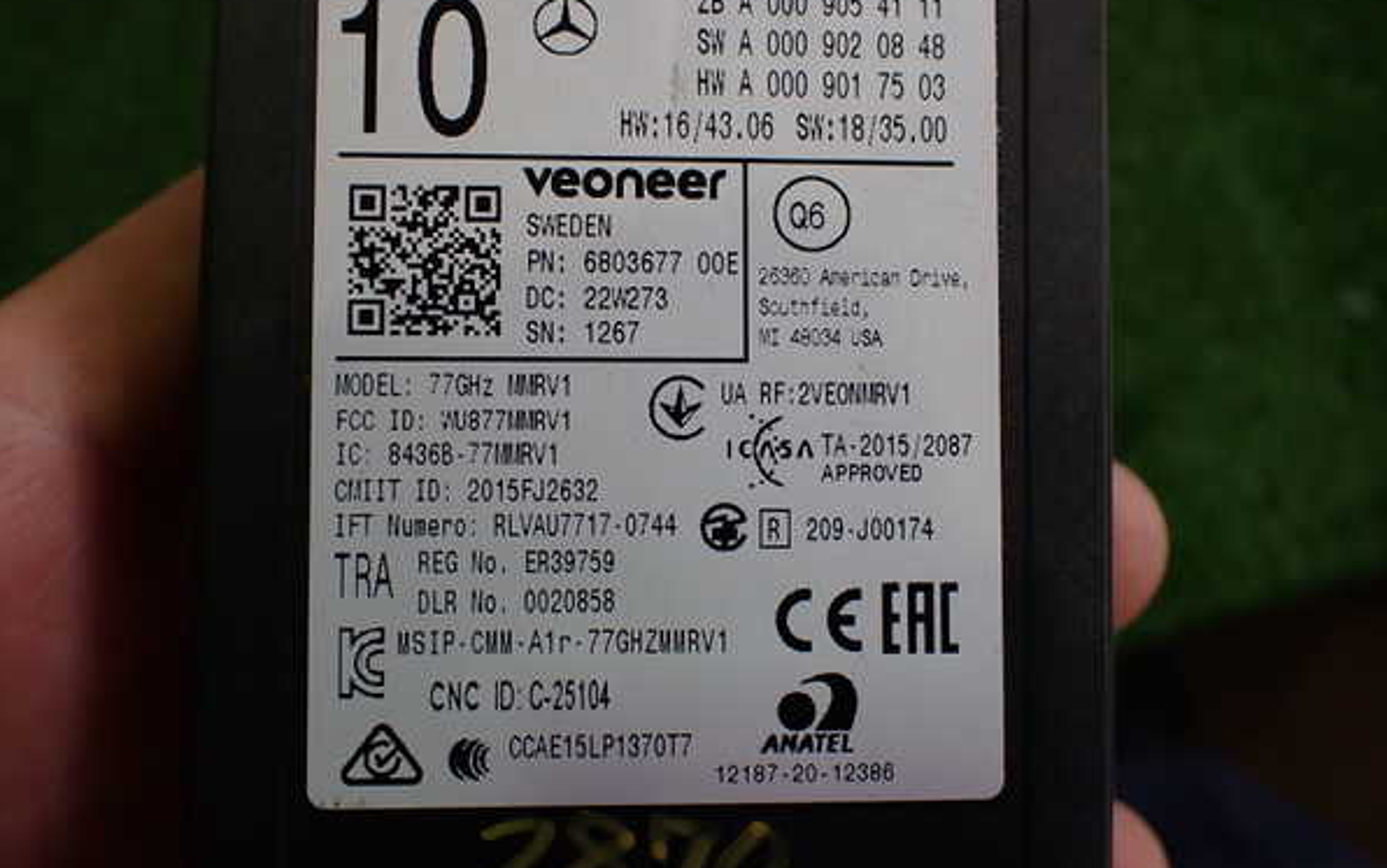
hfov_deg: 59.6
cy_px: 414
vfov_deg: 39.5
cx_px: 691
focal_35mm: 32
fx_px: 1210
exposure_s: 1/125
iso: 200
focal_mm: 5.4
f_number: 2.3
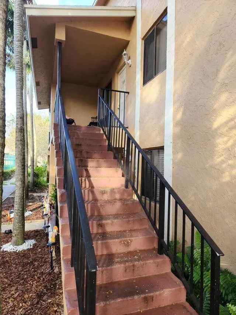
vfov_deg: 73.9
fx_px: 209
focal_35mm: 23
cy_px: 158
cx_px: 118
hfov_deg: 58.9
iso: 25
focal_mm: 5.4
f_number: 1.8
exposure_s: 1/60
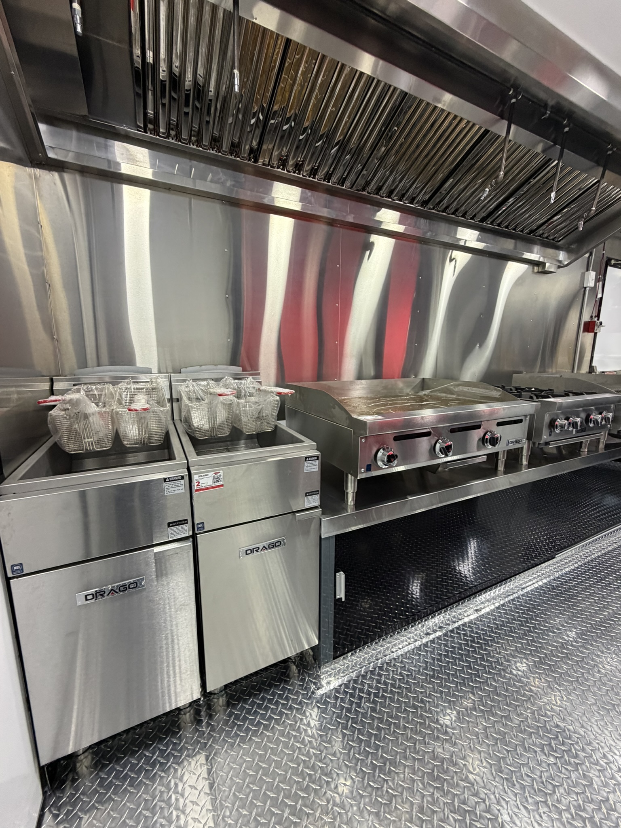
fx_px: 335
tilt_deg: -13.9
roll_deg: -3.5
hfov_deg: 85.7
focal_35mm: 14
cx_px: 310
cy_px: 414
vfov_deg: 102.1
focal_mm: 2.22
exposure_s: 1/60
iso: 320
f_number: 2.2
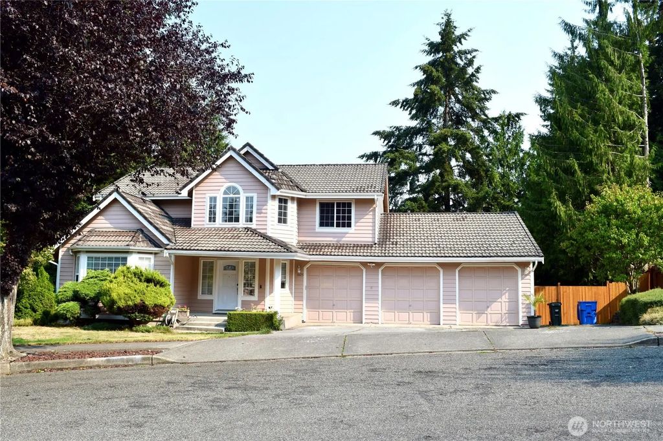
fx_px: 552
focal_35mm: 30
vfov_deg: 43.6
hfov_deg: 61.9
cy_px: 220
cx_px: 332
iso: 200
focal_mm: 20
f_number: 9
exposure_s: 1/320
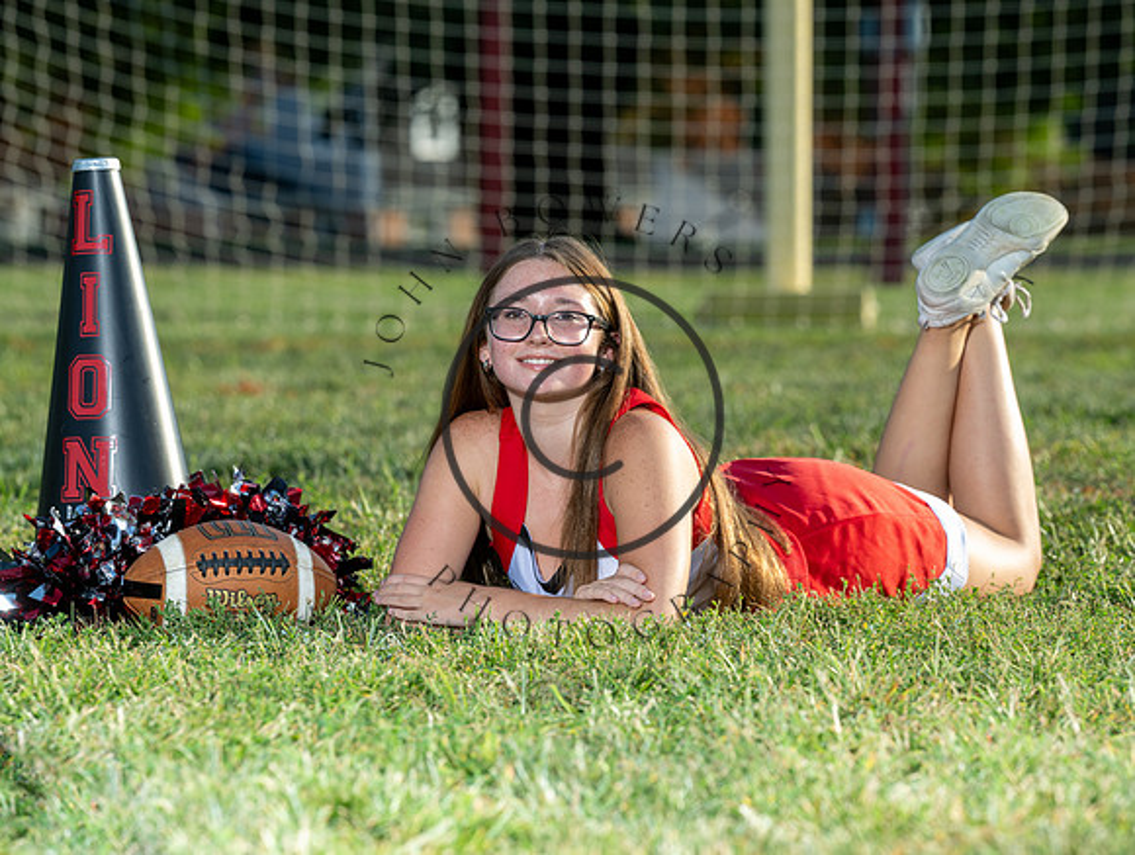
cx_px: 586
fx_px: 6063
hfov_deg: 10.7
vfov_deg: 8.1
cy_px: 450
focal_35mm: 185
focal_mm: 160
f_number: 5.6
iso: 100
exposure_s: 1/200
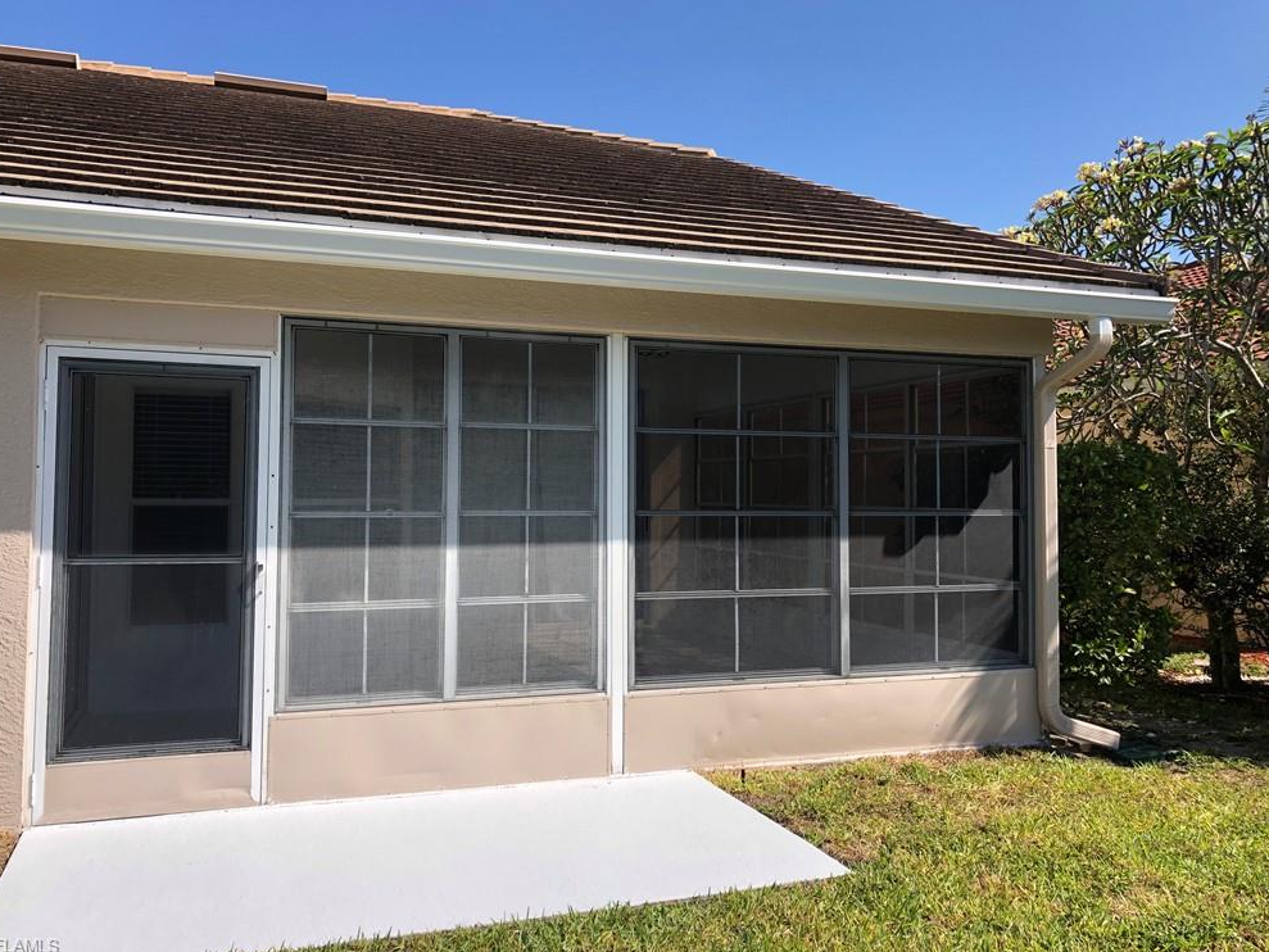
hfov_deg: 61.6
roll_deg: +0.9
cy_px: 464
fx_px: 1063
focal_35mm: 29
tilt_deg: +1.2
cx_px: 620
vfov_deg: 48.2
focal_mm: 3.99
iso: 20
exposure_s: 1/1548
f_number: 1.8
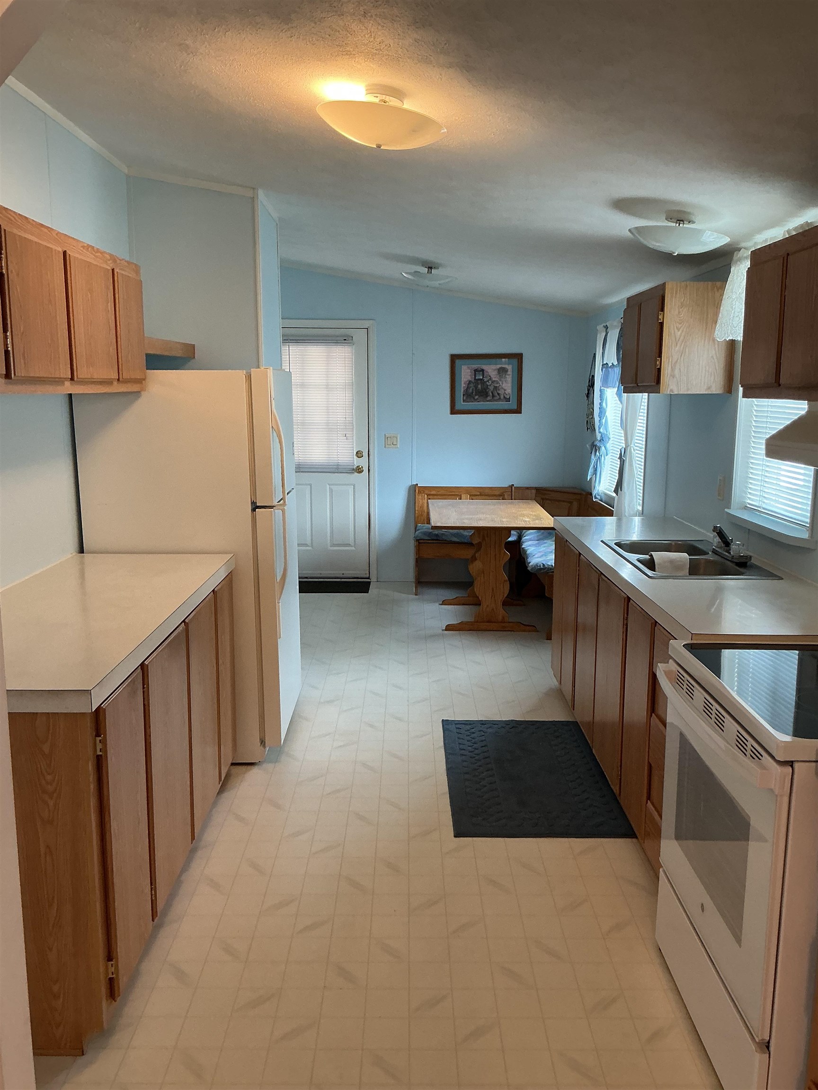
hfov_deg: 48.2
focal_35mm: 29
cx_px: 409
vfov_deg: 61.7
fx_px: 914
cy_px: 545
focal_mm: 3
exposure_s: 1/60
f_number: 1.8
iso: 80
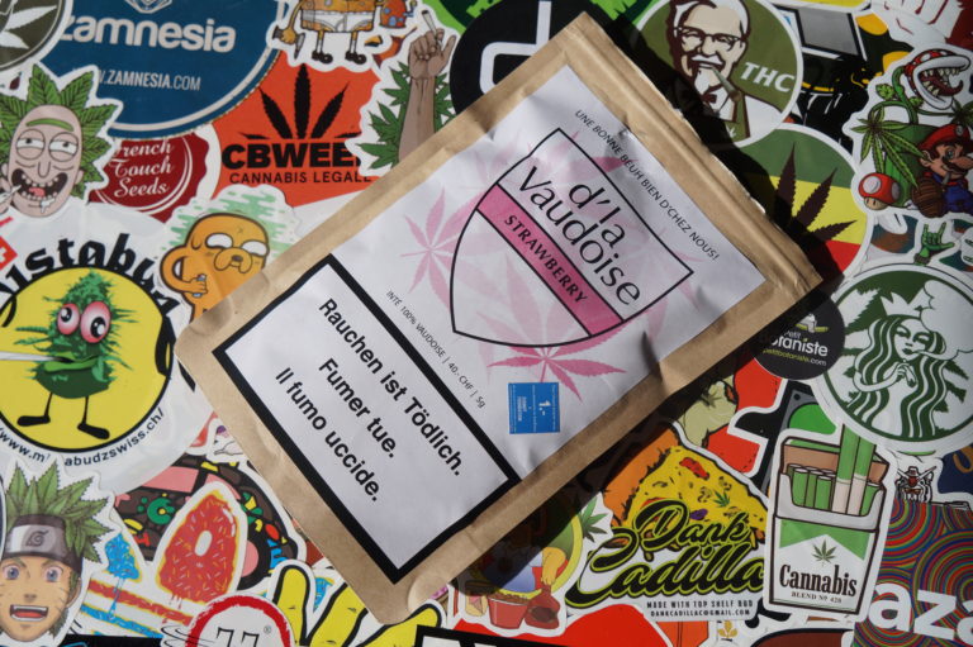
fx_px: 972
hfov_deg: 53.2
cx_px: 486
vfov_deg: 36.8
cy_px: 324
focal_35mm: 36
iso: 100
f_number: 6.3
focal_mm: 24
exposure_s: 1/800
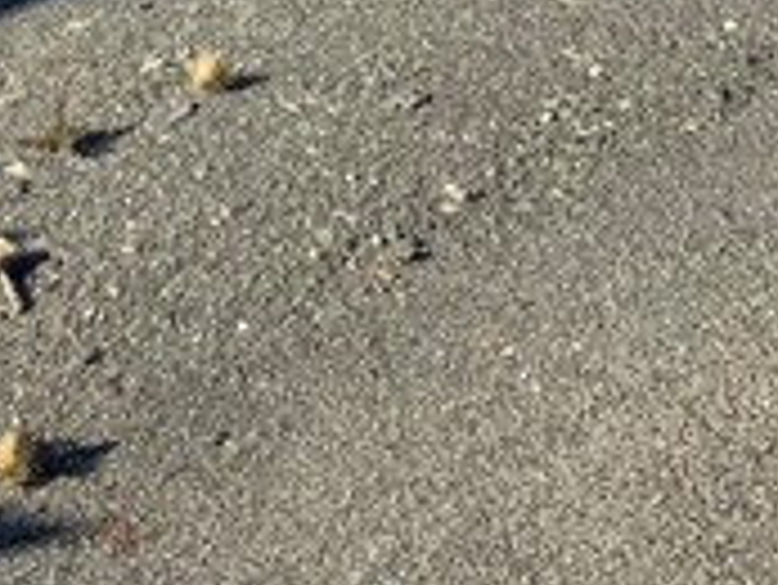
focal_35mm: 107
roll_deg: -2.2
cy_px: -441
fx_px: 2407
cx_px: 387
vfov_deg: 12.7
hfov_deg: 18.4
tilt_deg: -7.5
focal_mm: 3
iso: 20
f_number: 1.8
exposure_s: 1/2538
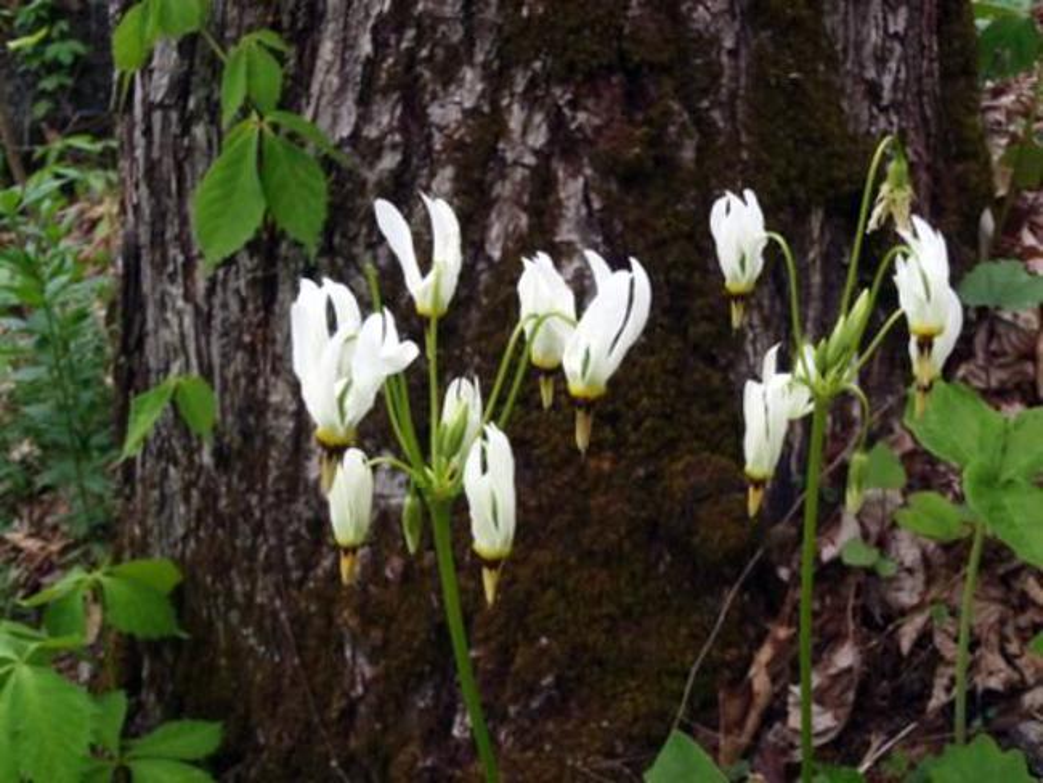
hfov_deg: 50.1
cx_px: 522
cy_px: 392
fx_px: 1115
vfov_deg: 38.7
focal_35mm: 37
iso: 80
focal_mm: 6.64
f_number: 4.7
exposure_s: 1/50
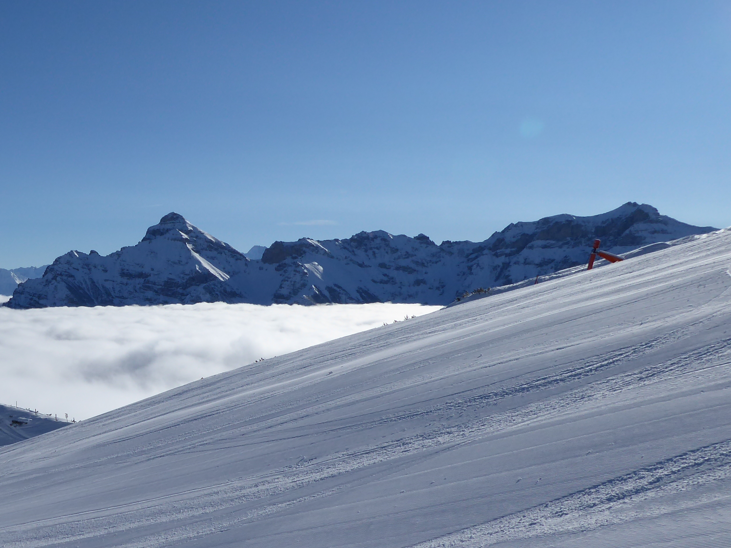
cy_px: 382
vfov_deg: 31.2
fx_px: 971
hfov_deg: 39.9
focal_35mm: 46
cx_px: 164
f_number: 4.5
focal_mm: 5
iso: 80
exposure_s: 1/2000
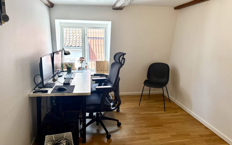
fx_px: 177
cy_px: 60
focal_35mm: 28
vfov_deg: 44.4
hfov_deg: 66.5
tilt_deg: -6.2
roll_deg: -0.1
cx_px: 116
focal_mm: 5.96
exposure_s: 1/121
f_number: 1.6
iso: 32
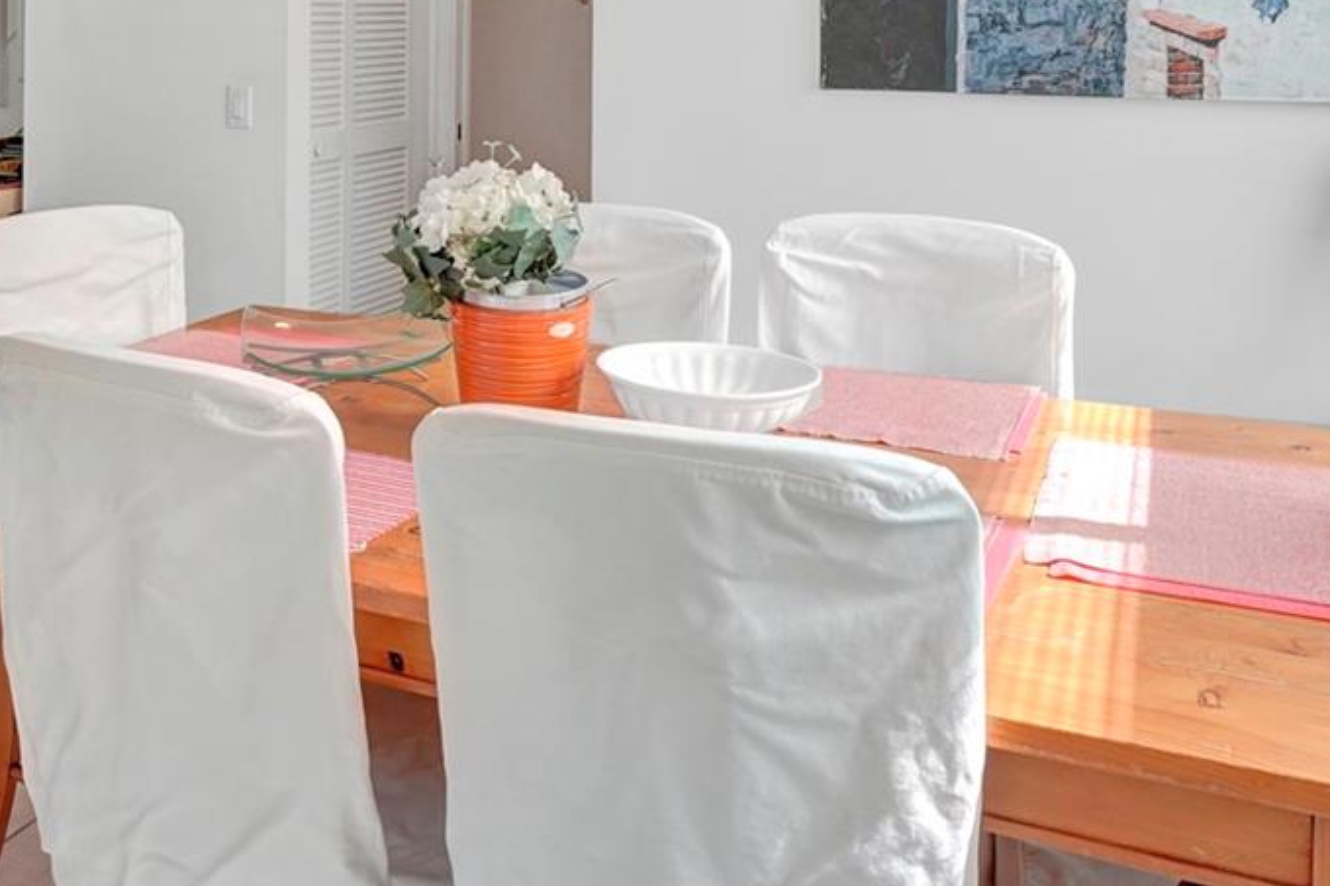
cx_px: 570
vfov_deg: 35.2
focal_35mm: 33
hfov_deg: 57.0
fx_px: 1219
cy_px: -46
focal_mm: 14
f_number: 7.1
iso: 1600
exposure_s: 1/320
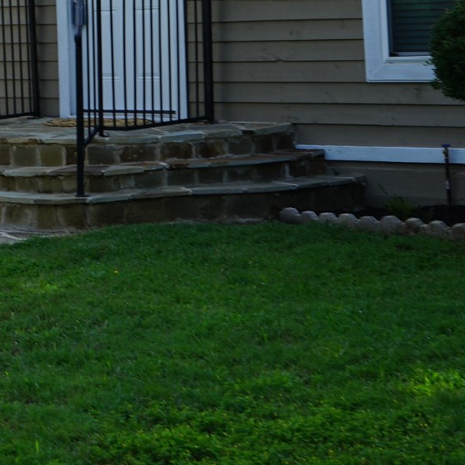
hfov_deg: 16.2
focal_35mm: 101
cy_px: -51
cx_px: -159
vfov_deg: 16.7
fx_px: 1535
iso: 100
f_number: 9
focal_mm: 30
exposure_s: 1/100
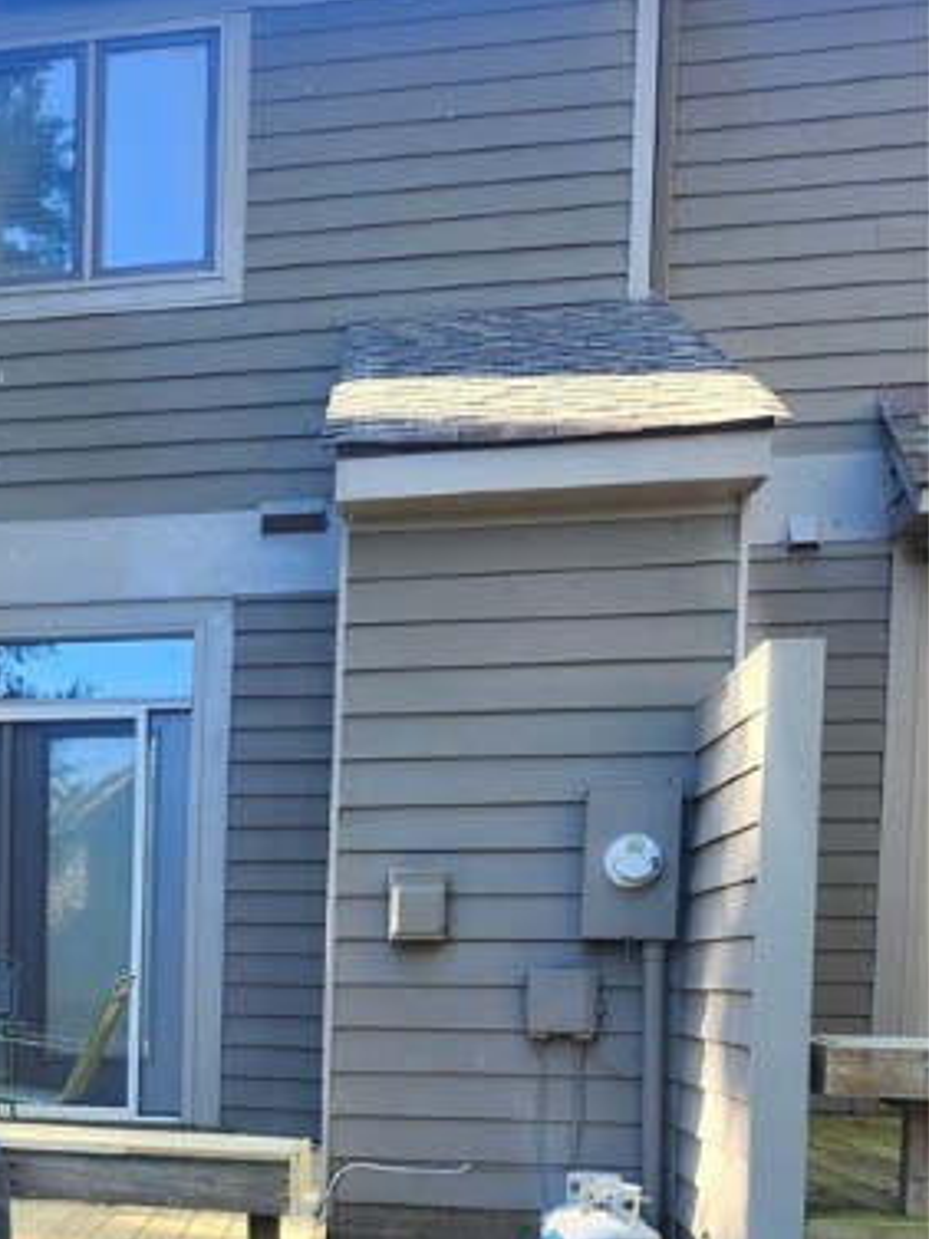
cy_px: 1068
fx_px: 1682
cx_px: -16
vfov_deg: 38.2
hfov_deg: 28.8
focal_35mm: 47
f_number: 1.8
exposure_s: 1/60
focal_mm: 5.54
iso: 25
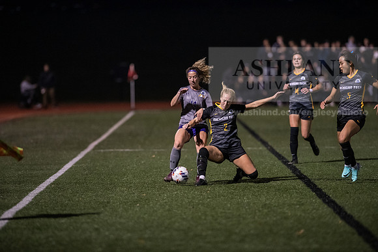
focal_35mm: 300
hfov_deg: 6.9
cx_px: 189
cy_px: 126
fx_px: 3151
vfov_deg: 4.6
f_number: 2.8
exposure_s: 1/1000
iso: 8000
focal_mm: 300
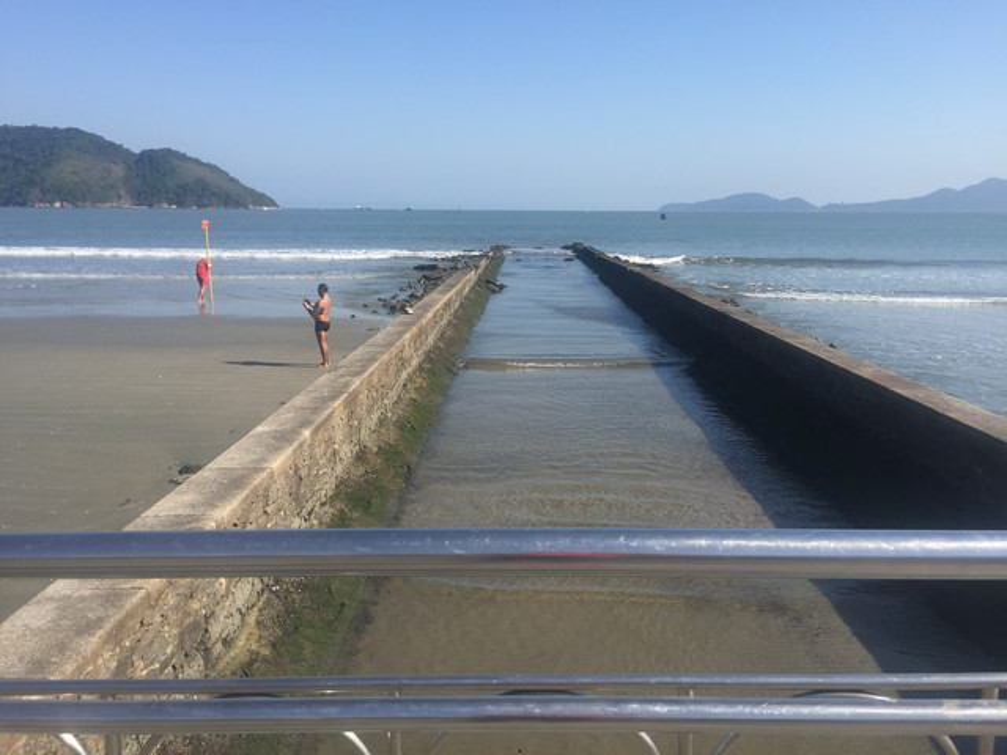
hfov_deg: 61.7
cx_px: 504
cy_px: 378
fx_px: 844
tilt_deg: -10.3
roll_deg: -1.3
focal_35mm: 29
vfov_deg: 48.2
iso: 32
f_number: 2.2
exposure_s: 1/1721
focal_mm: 4.15
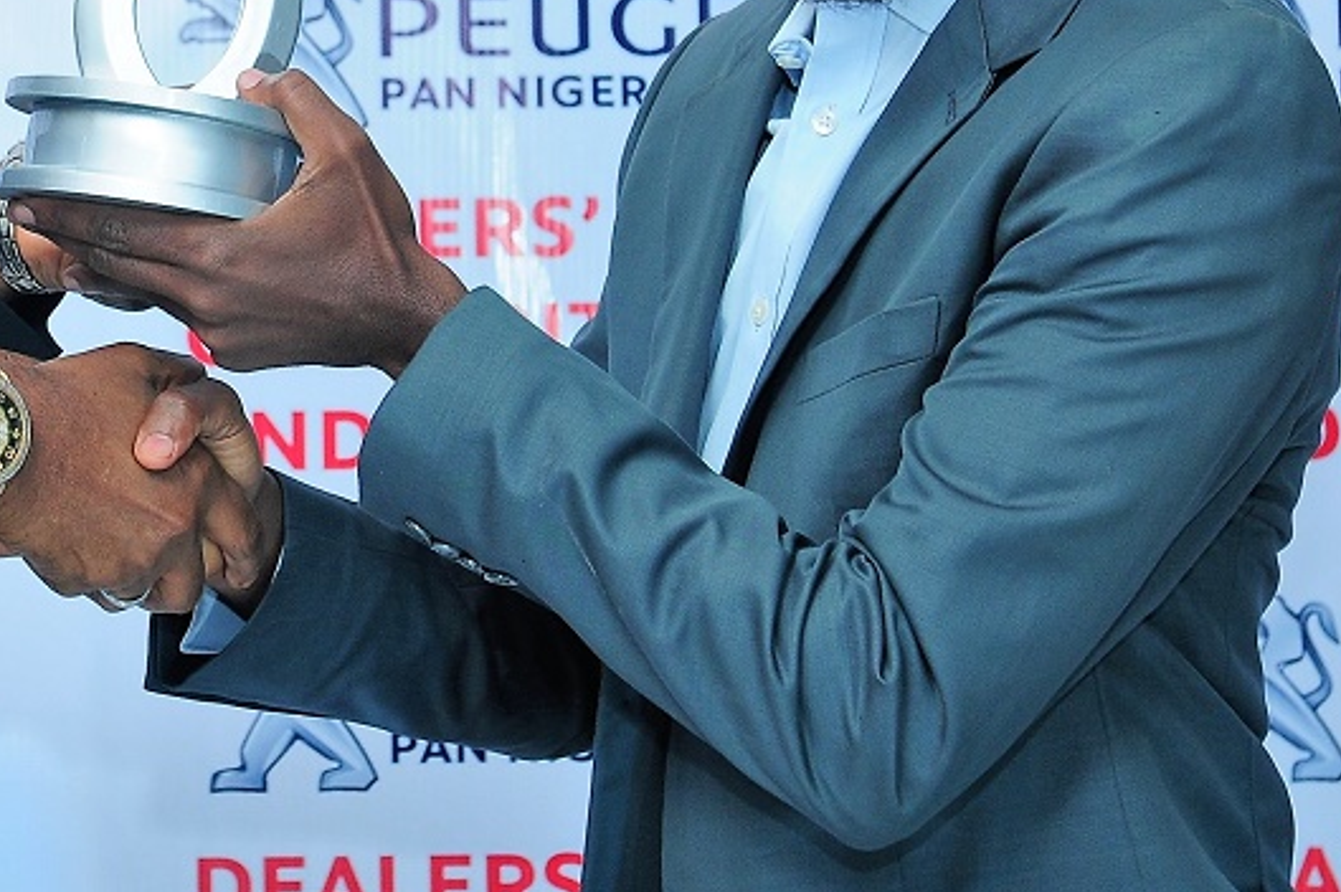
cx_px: -14
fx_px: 3797
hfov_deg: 19.4
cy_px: 180
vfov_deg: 13.3
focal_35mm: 102
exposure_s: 1/80
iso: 250
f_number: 3.2
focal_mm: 32
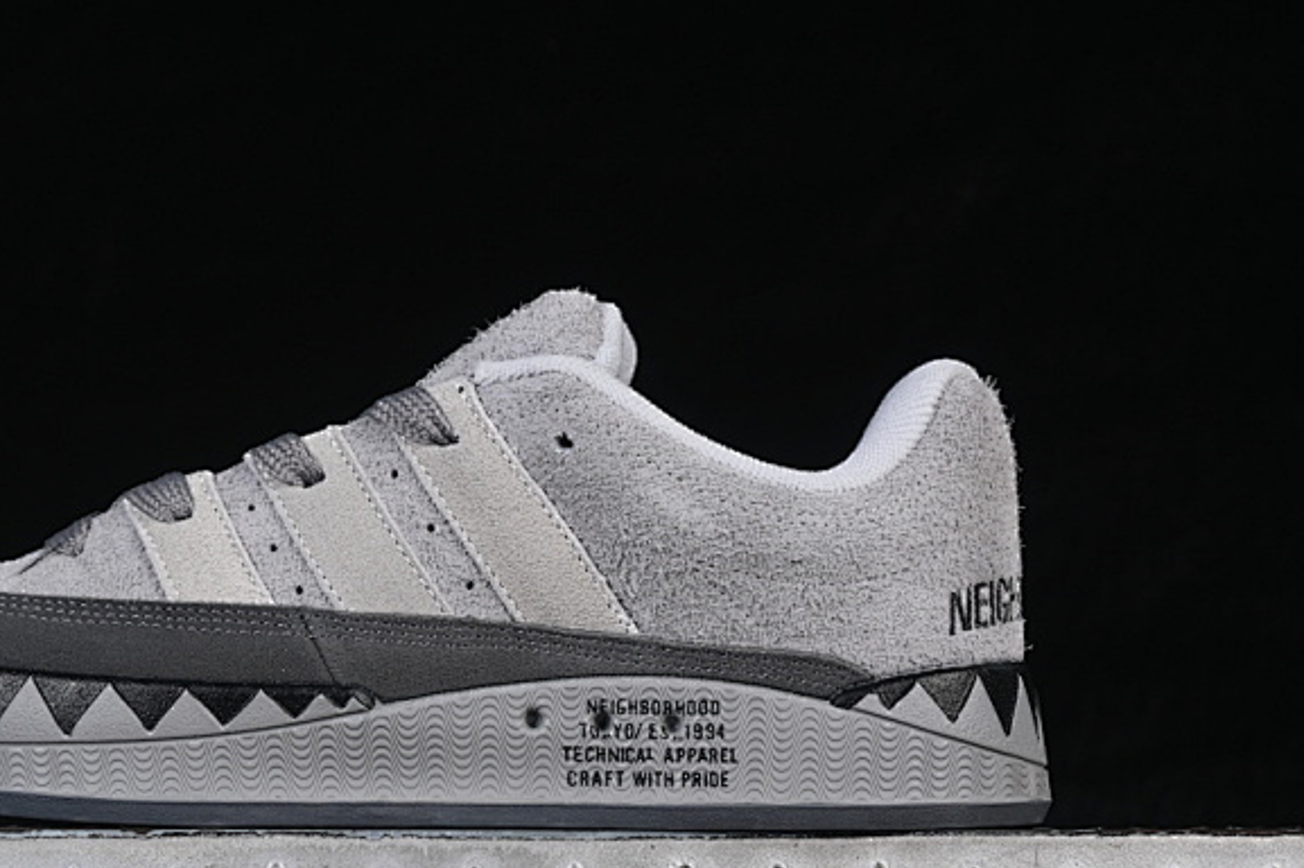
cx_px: 436
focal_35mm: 104
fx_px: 3765
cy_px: 453
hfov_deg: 19.6
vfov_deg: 13.1
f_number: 8
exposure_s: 1/80
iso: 160
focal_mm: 50
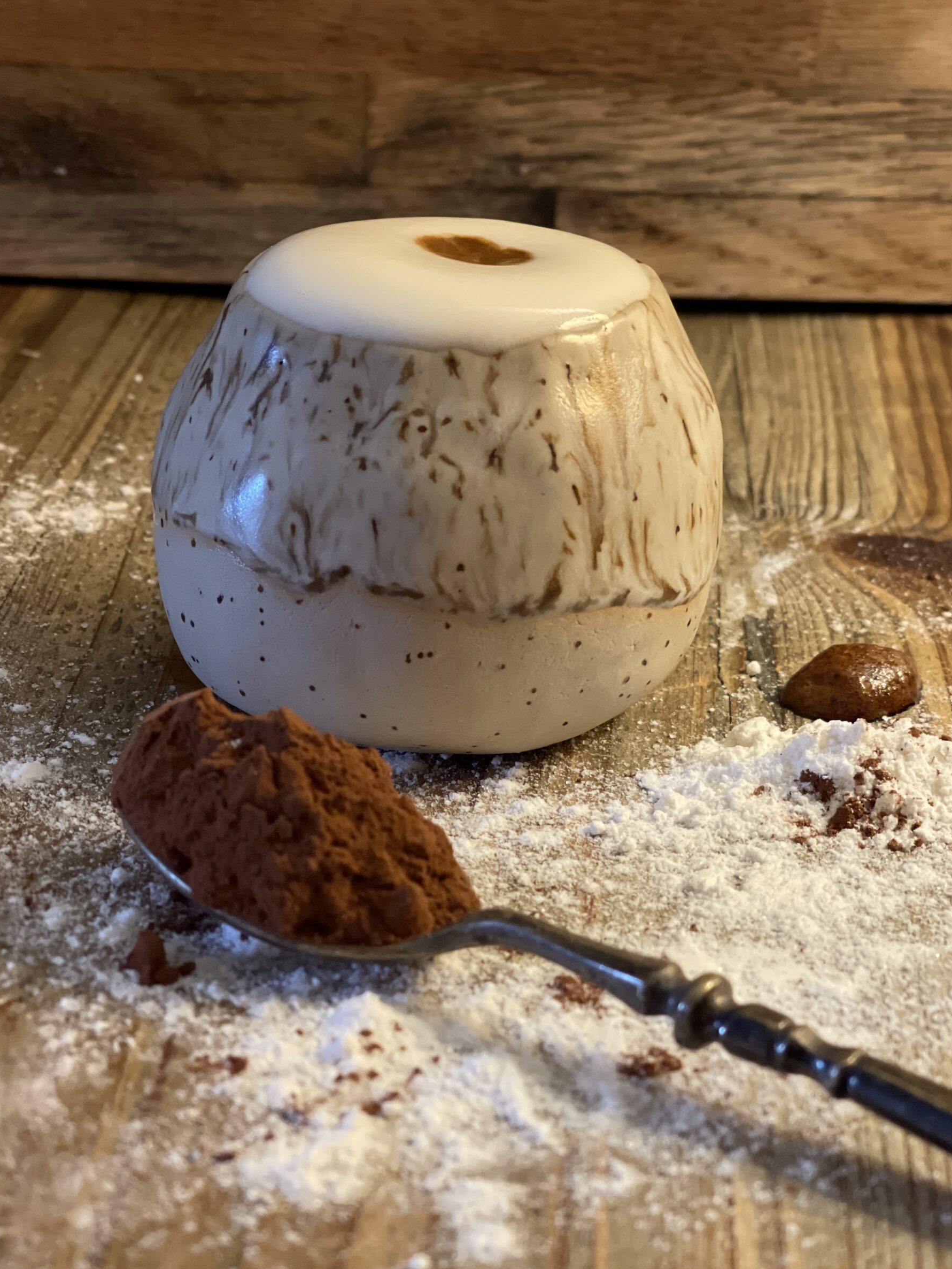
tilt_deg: -23.4
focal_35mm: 69
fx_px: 2530
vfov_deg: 28.2
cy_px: 684
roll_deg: -1.7
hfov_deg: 21.3
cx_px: 493
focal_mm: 7.5
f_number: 2.2
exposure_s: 1/33
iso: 400
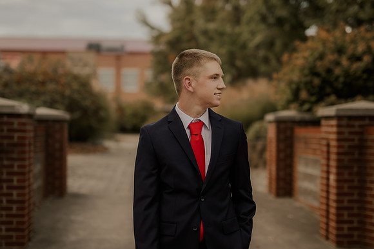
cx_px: 187
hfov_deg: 27.0
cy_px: 124
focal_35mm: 75
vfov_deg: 18.2
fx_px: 779
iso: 100
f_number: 1.4
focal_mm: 50
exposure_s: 1/320
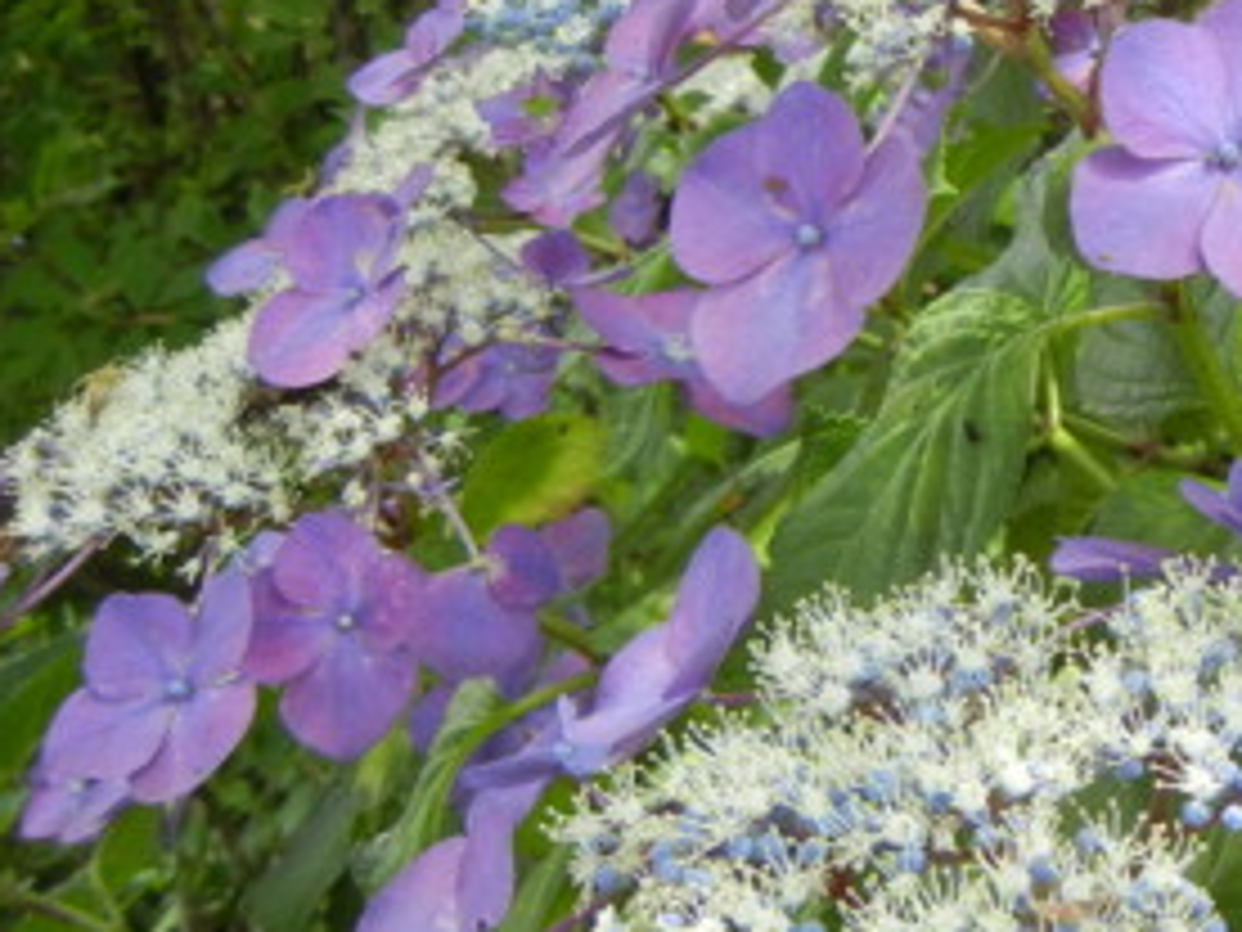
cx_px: 1328
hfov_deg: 21.5
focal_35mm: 87
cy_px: 459
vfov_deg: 17.0
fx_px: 3122
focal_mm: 5.4
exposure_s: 1/200
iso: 160
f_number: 3.5
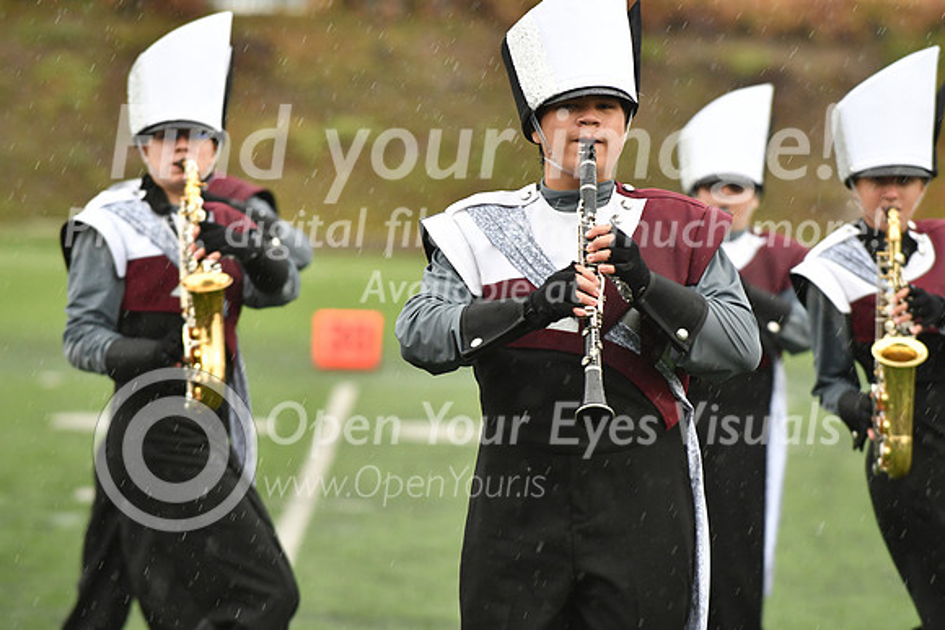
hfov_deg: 6.9
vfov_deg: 4.6
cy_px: 315
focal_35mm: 300
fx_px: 7876
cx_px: 472
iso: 1000
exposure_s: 1/400
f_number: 4
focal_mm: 200
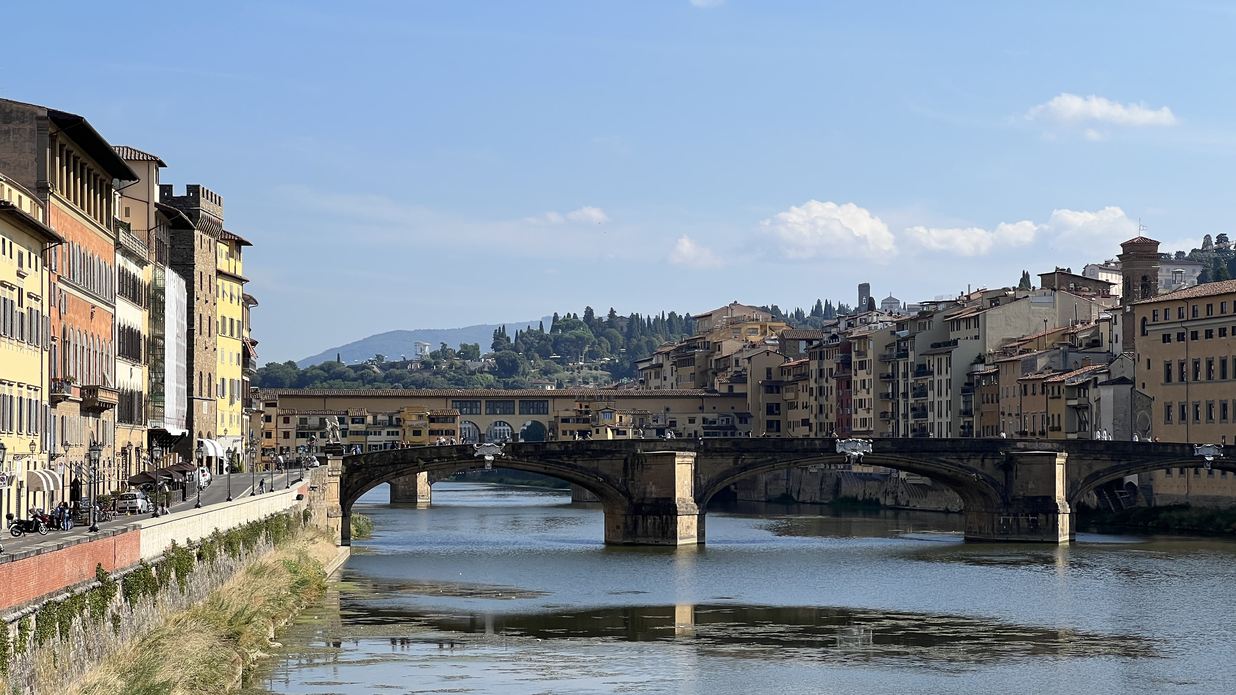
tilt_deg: +1.4
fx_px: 2753
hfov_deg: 25.3
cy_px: 419
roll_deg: +0.1
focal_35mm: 84
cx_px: 618
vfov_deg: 14.4
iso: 32
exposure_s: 1/1054
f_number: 2.8
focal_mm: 9
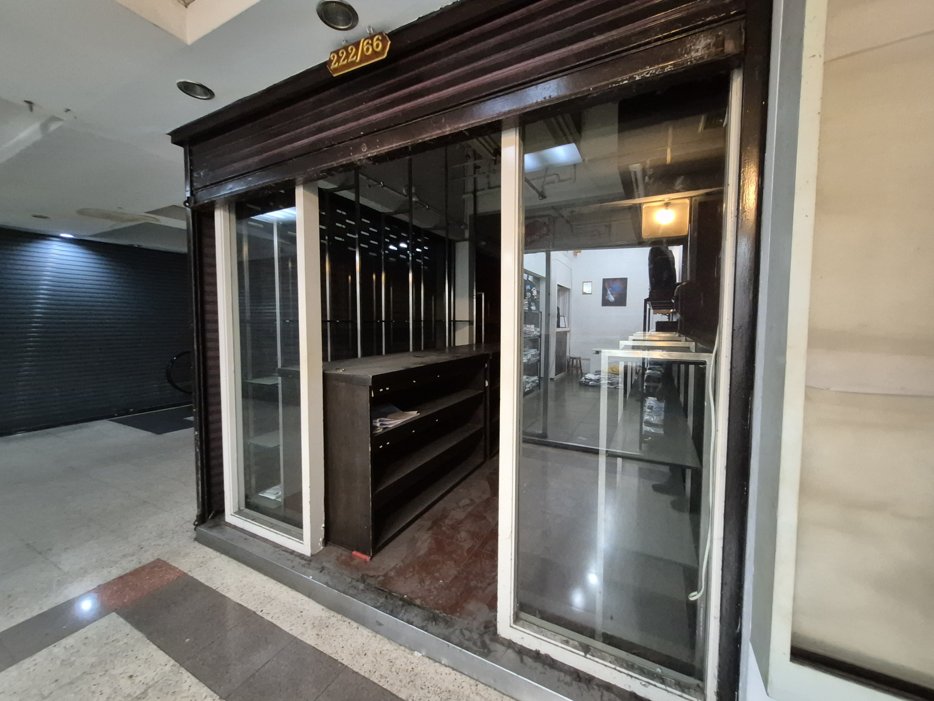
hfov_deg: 106.2
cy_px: 350
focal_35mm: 13
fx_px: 351
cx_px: 467
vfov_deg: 89.9
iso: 1600
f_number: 2.2
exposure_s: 1/50
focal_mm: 1.74
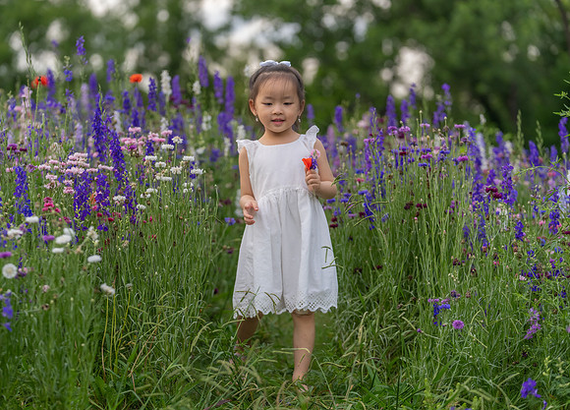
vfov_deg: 11.5
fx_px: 2027
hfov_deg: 16.0
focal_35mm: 125
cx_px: 253
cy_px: 199
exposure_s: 1/1250
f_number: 3.2
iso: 640
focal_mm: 115
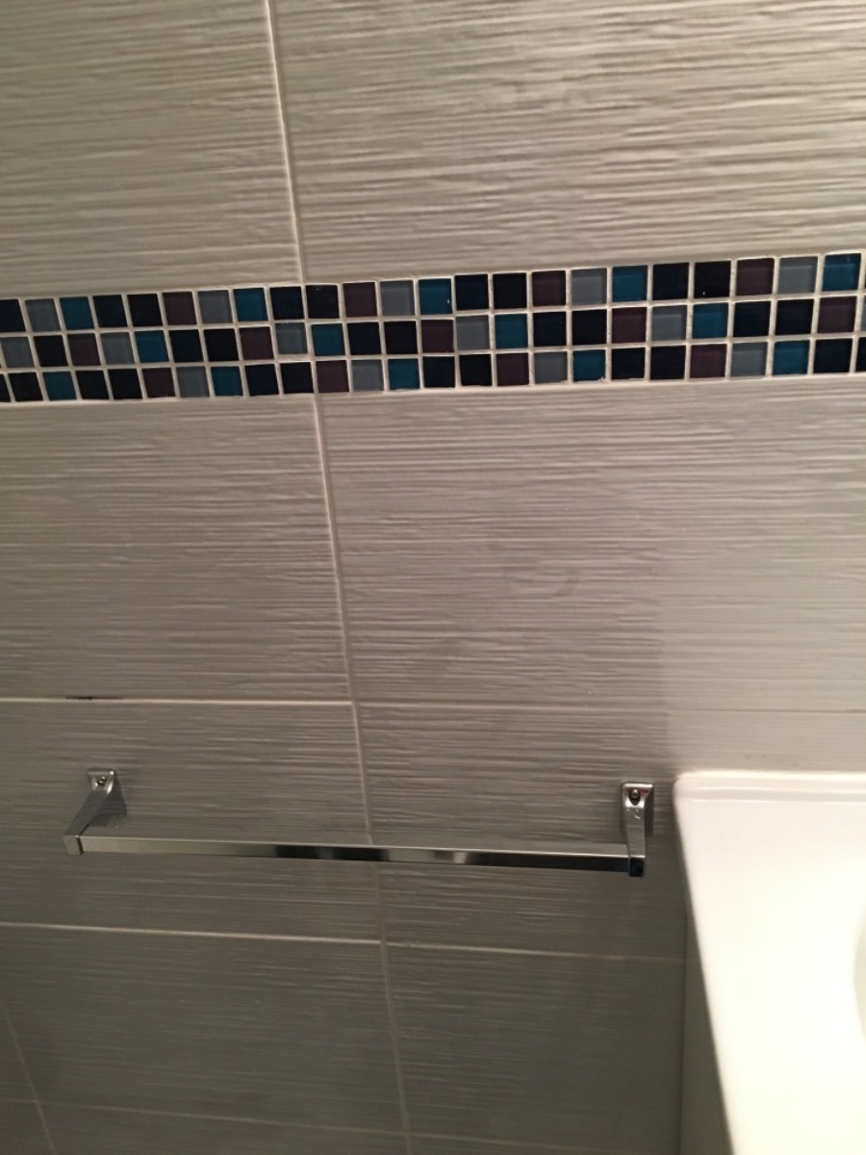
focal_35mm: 29
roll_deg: +3.8
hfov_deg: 48.2
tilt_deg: -25.9
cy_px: 578
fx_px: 967
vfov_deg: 61.7
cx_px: 433
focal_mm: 4.15
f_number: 2.2
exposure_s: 1/33
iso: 200
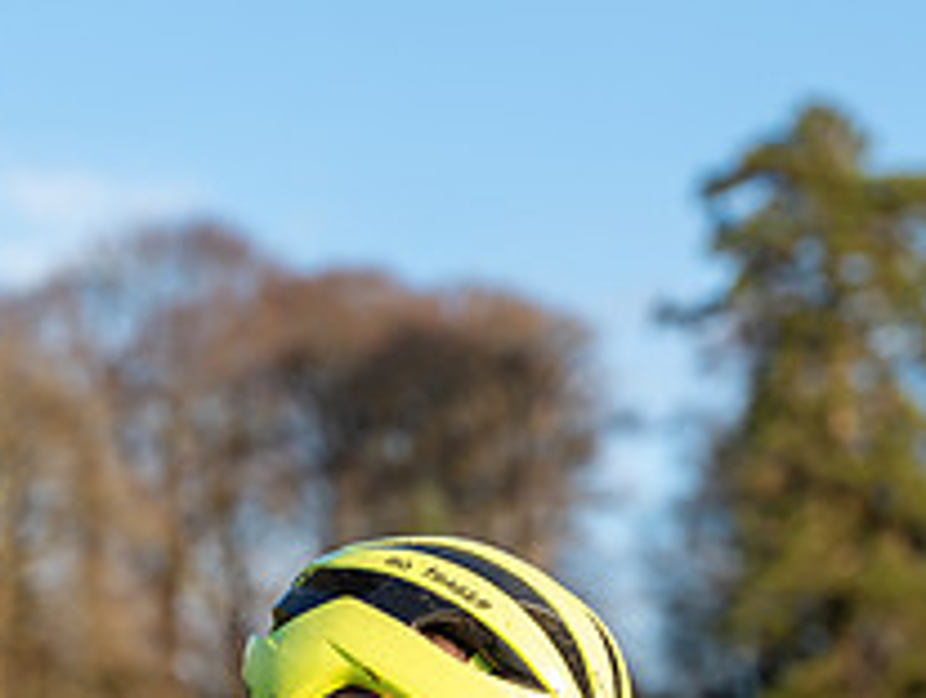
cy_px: 828
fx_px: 4582
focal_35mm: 171
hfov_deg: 11.5
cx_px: 389
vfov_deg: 8.6
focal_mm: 82
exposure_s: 1/1000
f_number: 4
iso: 250
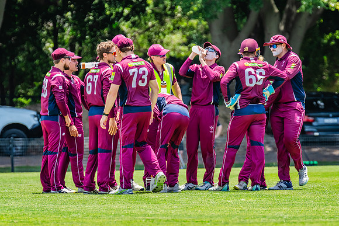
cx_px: 189
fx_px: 5242
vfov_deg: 2.5
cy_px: 114
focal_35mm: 557
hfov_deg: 3.7
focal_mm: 440
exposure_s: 1/1000
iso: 800
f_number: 9
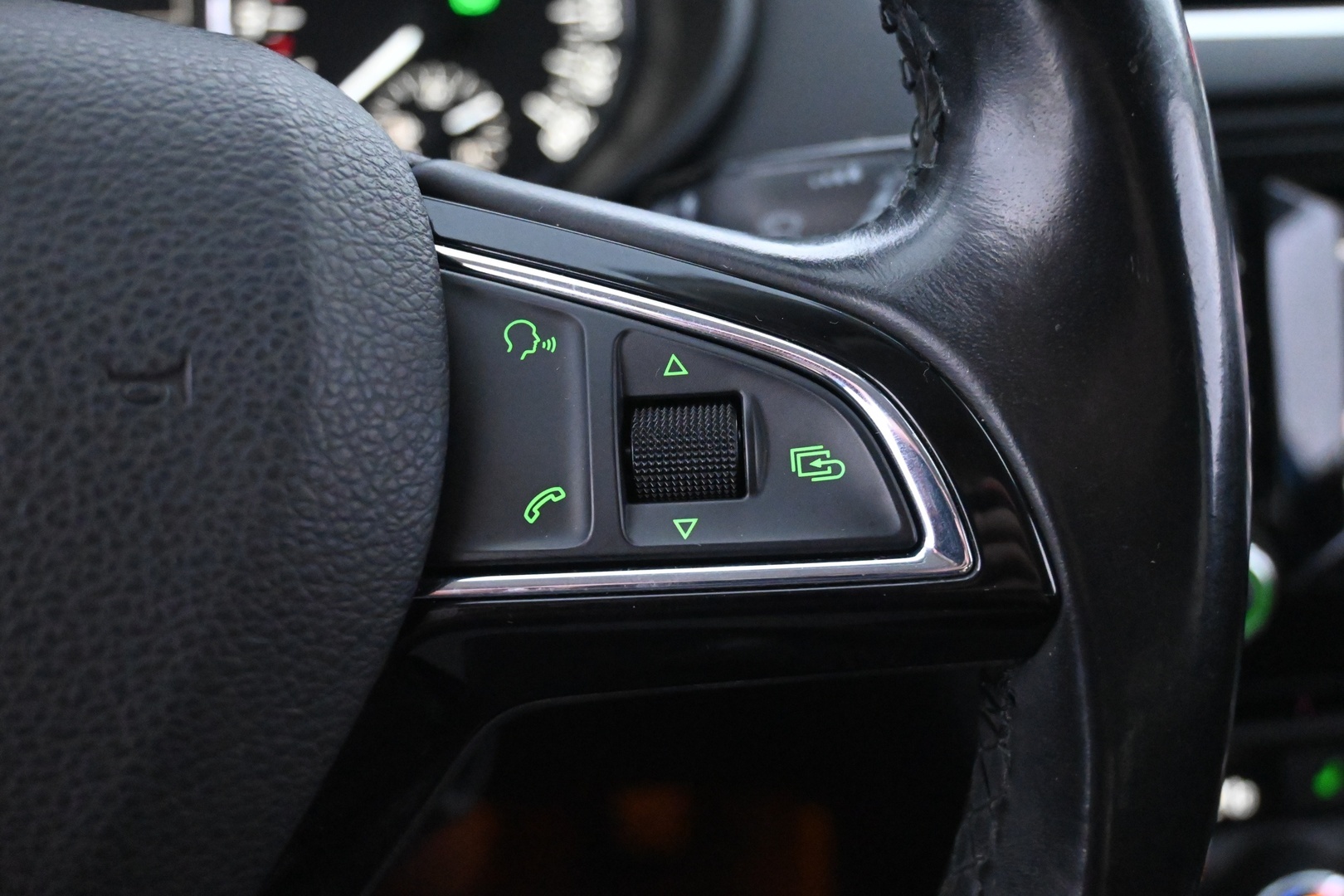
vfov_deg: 35.5
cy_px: 448
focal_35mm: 38
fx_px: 1400
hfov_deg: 51.3
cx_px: 672
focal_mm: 25
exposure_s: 1/40
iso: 9000
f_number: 4.2
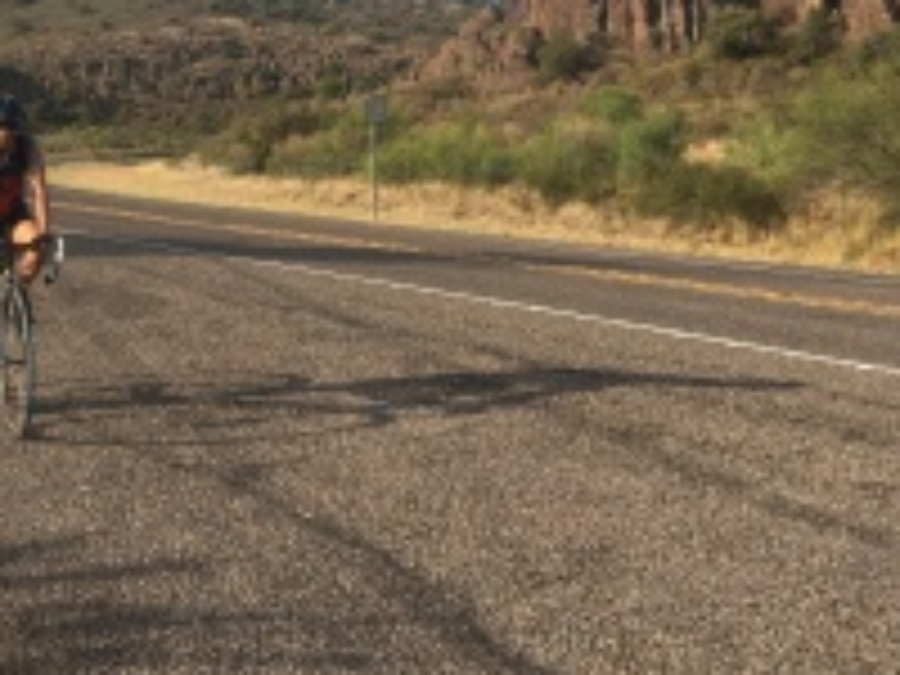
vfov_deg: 27.2
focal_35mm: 53
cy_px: 180
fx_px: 1378
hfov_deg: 35.3
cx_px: 220
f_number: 2.2
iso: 25
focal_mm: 4.15
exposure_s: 1/1083
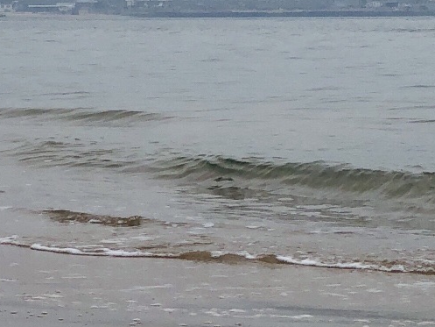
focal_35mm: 231
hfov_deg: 8.4
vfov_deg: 6.4
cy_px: 54
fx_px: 2904
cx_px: 635
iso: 20
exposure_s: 1/906
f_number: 2.8
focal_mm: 6.6
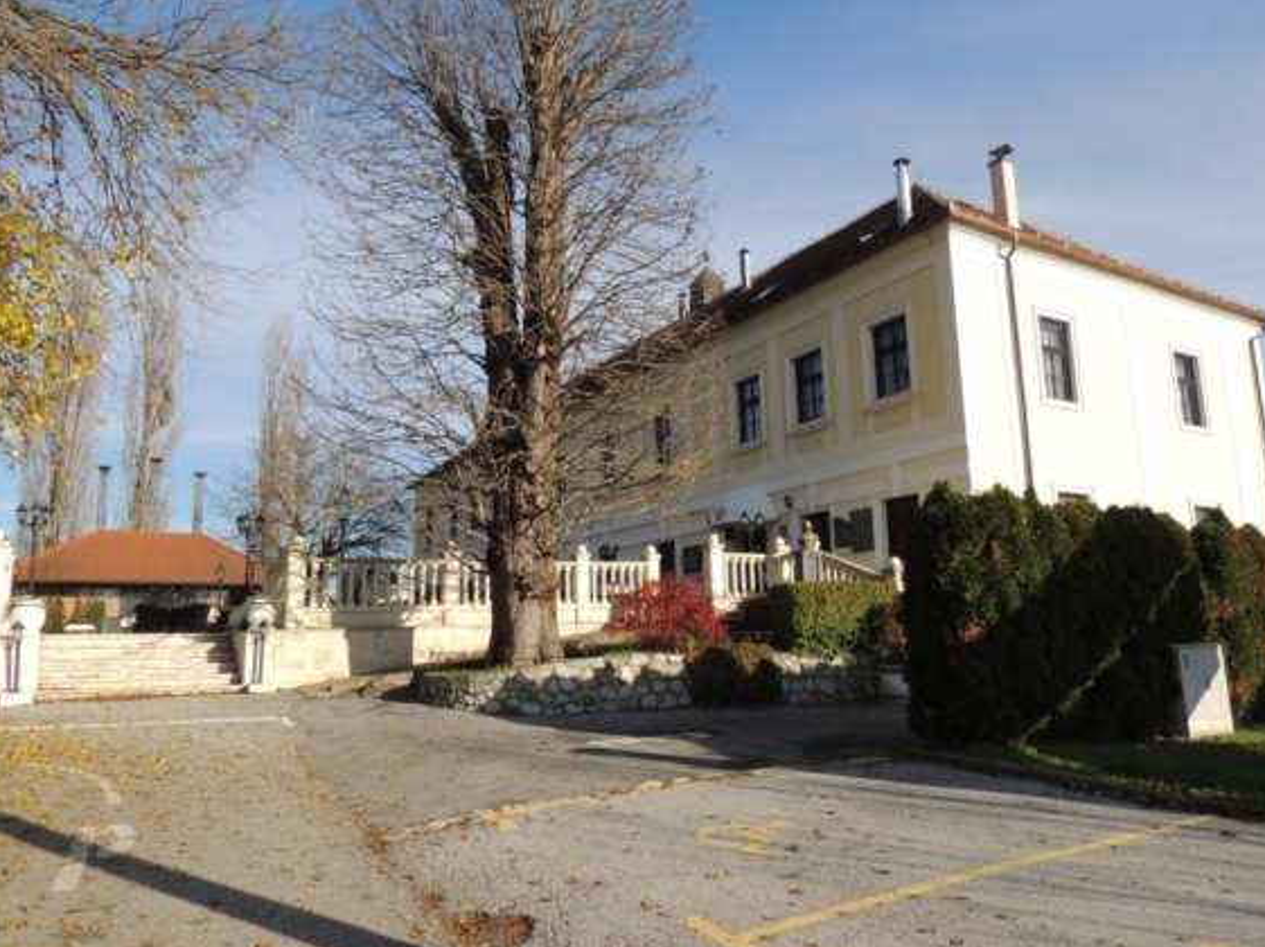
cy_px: 474
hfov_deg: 69.4
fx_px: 913
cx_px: 649
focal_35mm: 25
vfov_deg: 54.8
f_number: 3
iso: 100
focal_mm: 4.3
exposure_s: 1/1000
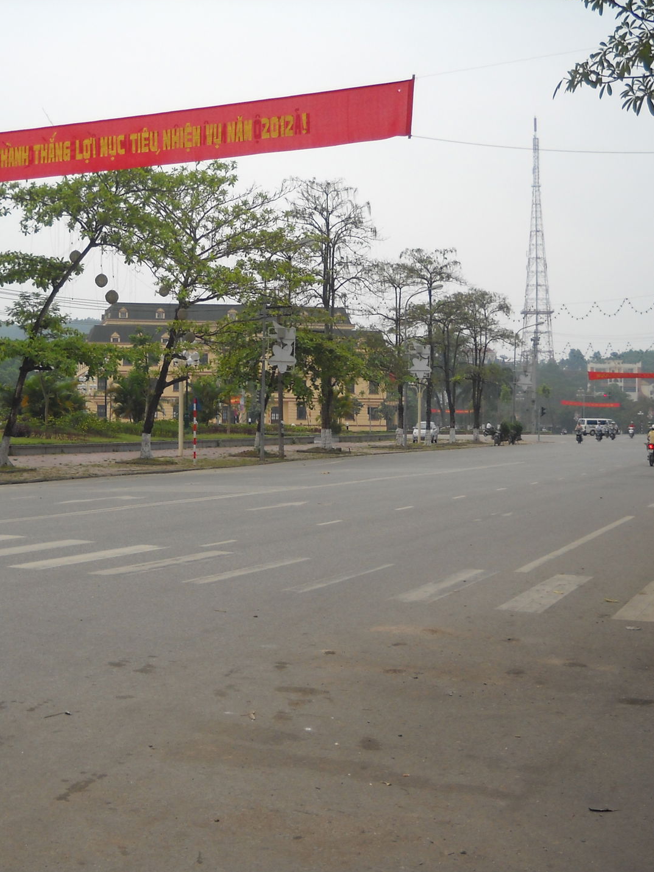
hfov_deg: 26.4
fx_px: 1386
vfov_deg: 34.9
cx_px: 204
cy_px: 437
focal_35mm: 55
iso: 64
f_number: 5.5
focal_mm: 6.72
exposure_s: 1/129
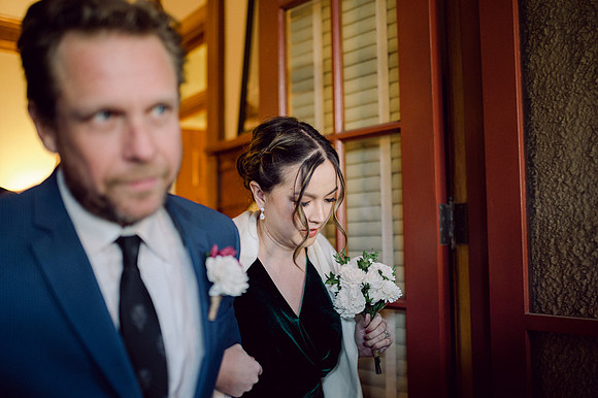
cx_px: 299
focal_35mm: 35
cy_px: 199
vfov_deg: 37.8
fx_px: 581
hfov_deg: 54.5
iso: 1100
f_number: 1.4
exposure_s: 1/125
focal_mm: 35
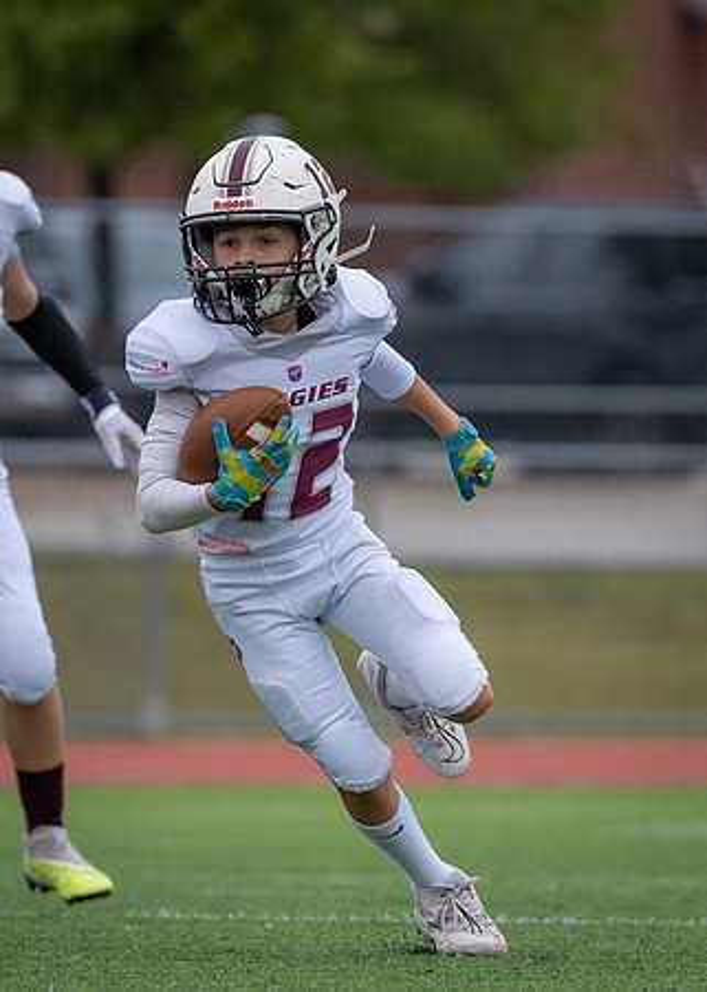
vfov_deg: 2.9
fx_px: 19497
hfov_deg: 2.1
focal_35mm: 693
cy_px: 572
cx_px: 212
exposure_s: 1/1250
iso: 640
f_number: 2.8
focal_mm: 200
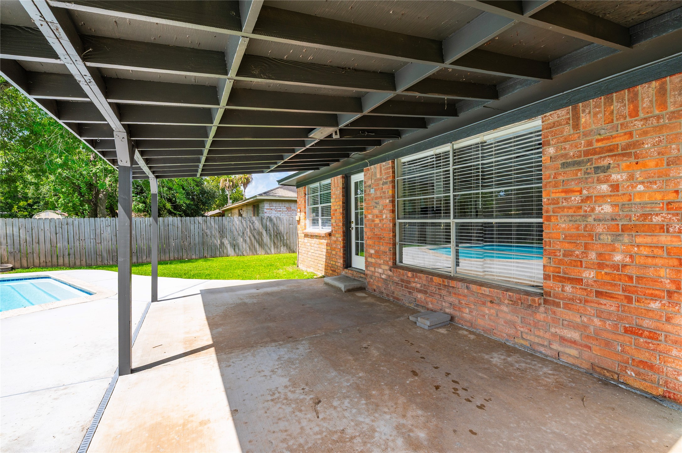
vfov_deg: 73.7
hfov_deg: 96.8
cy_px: 226
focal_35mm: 16
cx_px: 341
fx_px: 303
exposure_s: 1/125
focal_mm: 16
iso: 125
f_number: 13
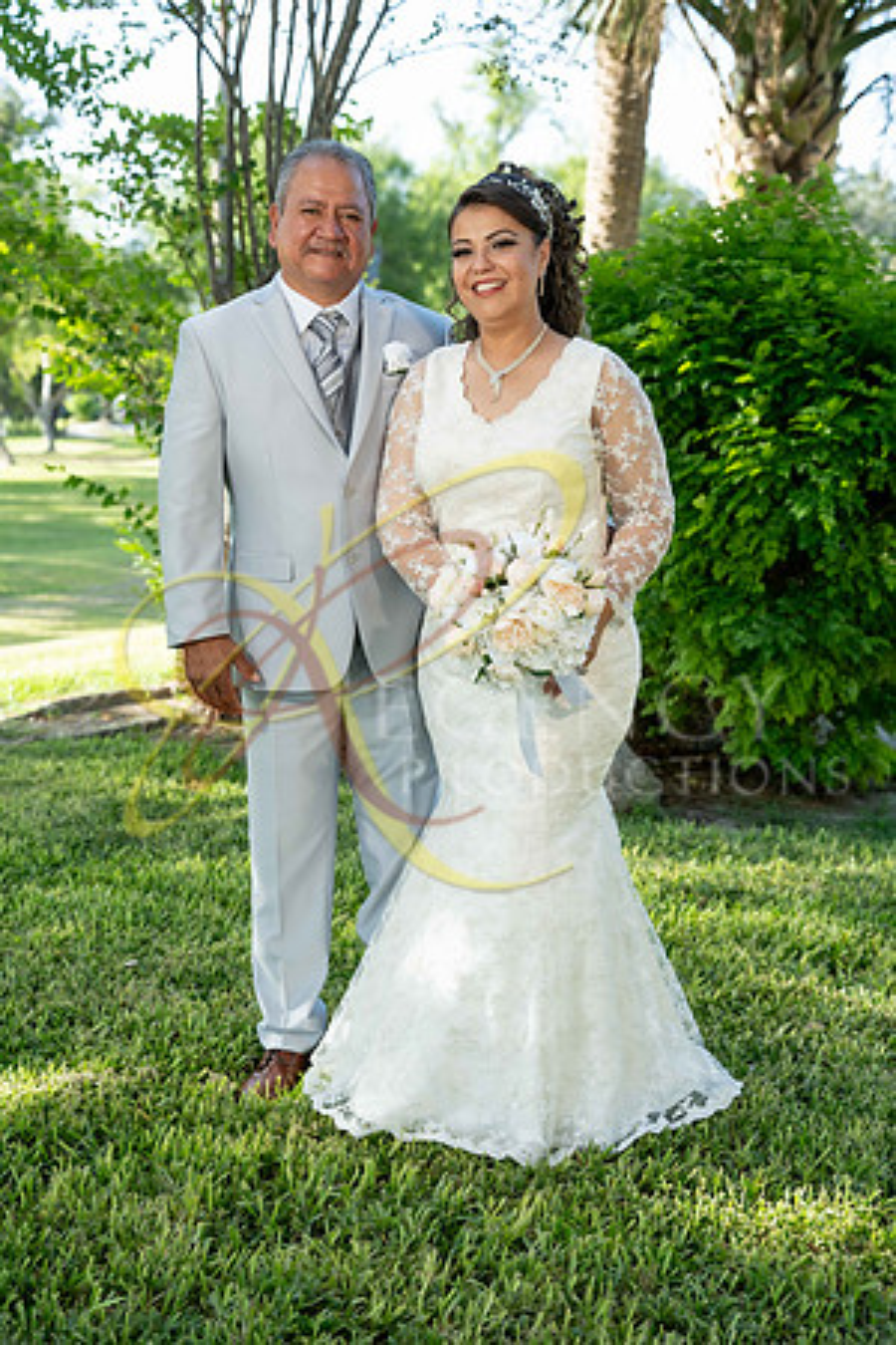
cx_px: 448
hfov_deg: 25.5
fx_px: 1979
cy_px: 672
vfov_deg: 37.5
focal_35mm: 53
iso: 500
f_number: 4
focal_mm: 53
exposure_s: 1/500
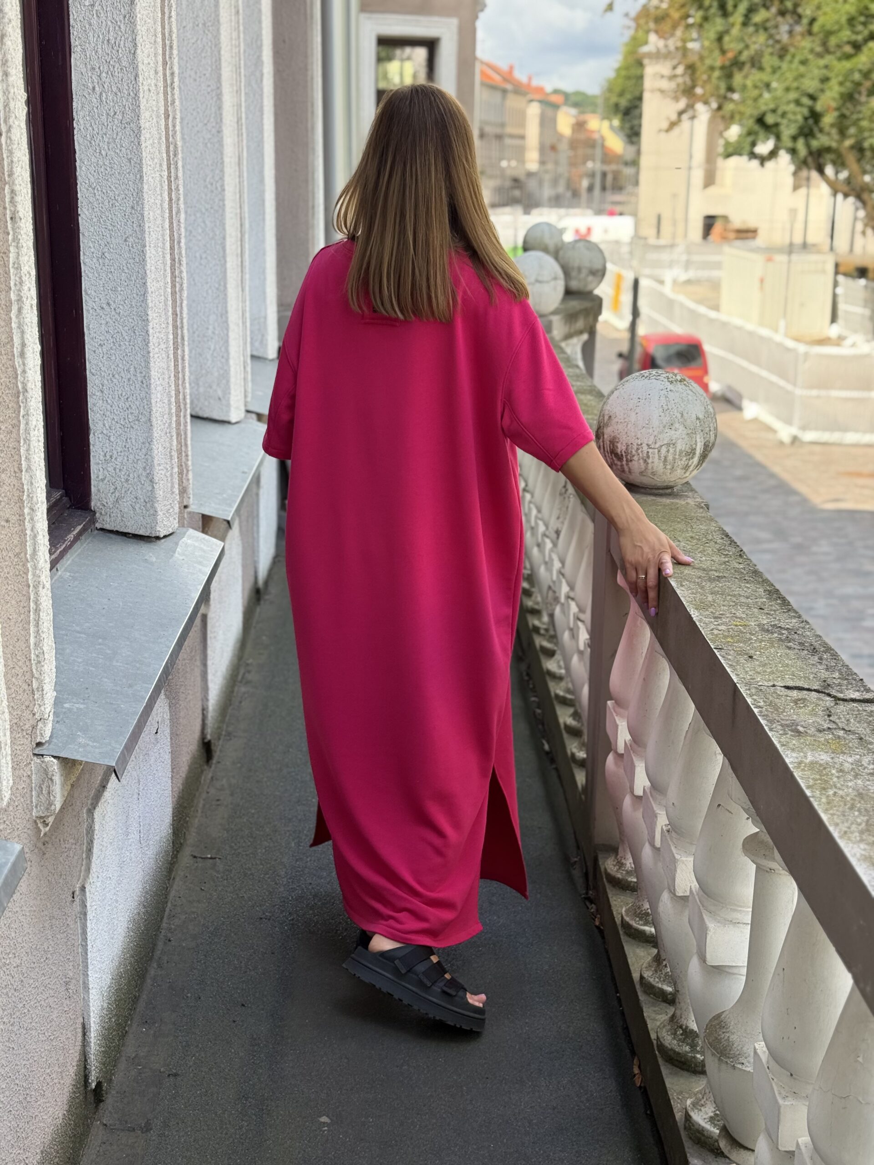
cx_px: 437
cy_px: 582
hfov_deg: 30.3
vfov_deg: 39.7
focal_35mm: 48
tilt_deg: -14.4
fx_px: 1616
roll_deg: -1.2
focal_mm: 6.76
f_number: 1.78
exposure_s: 1/631
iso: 64
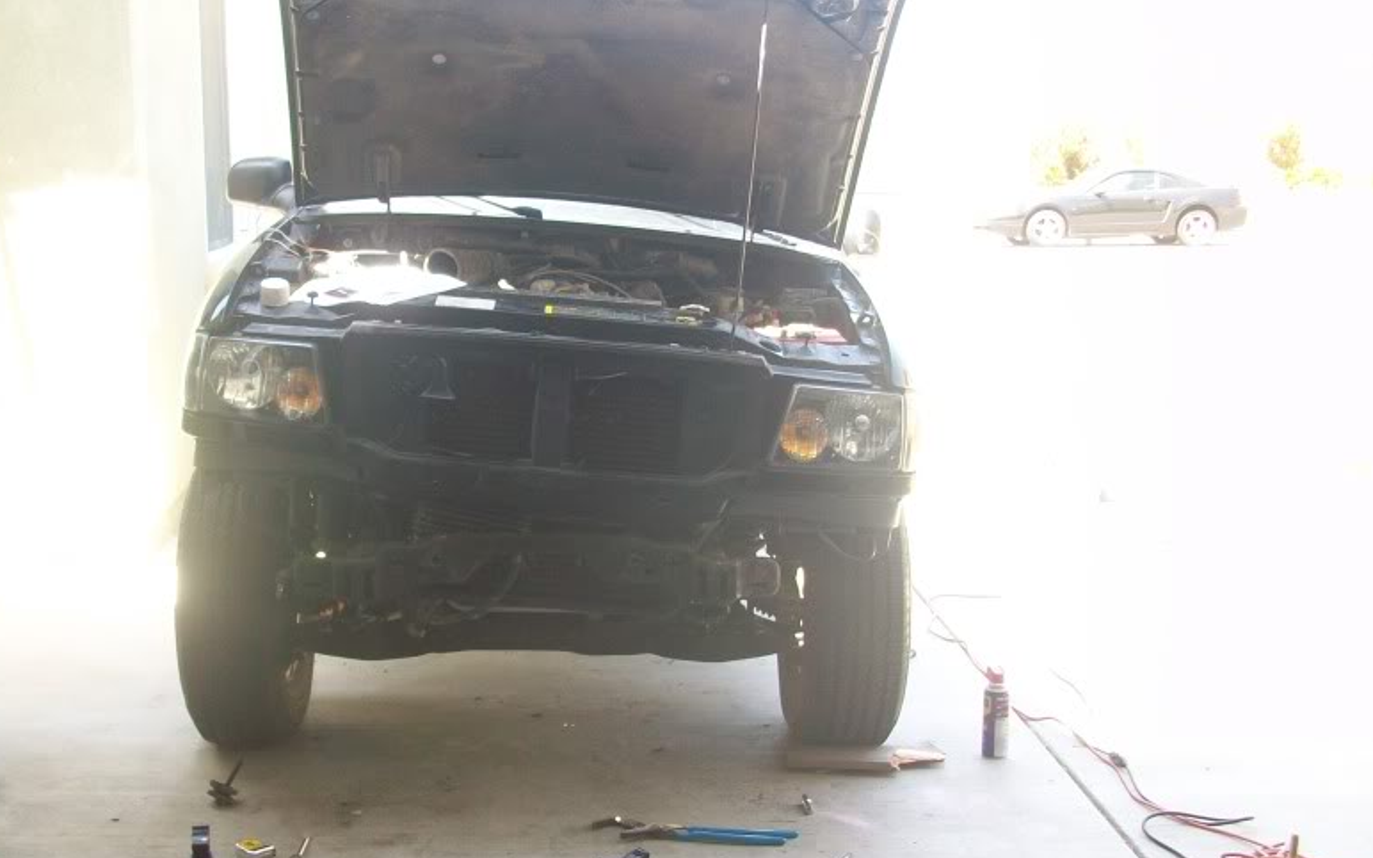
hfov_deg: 44.0
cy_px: 481
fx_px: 1683
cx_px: 518
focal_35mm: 45
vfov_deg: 28.5
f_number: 2.8
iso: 64
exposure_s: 1/50
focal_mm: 5.7
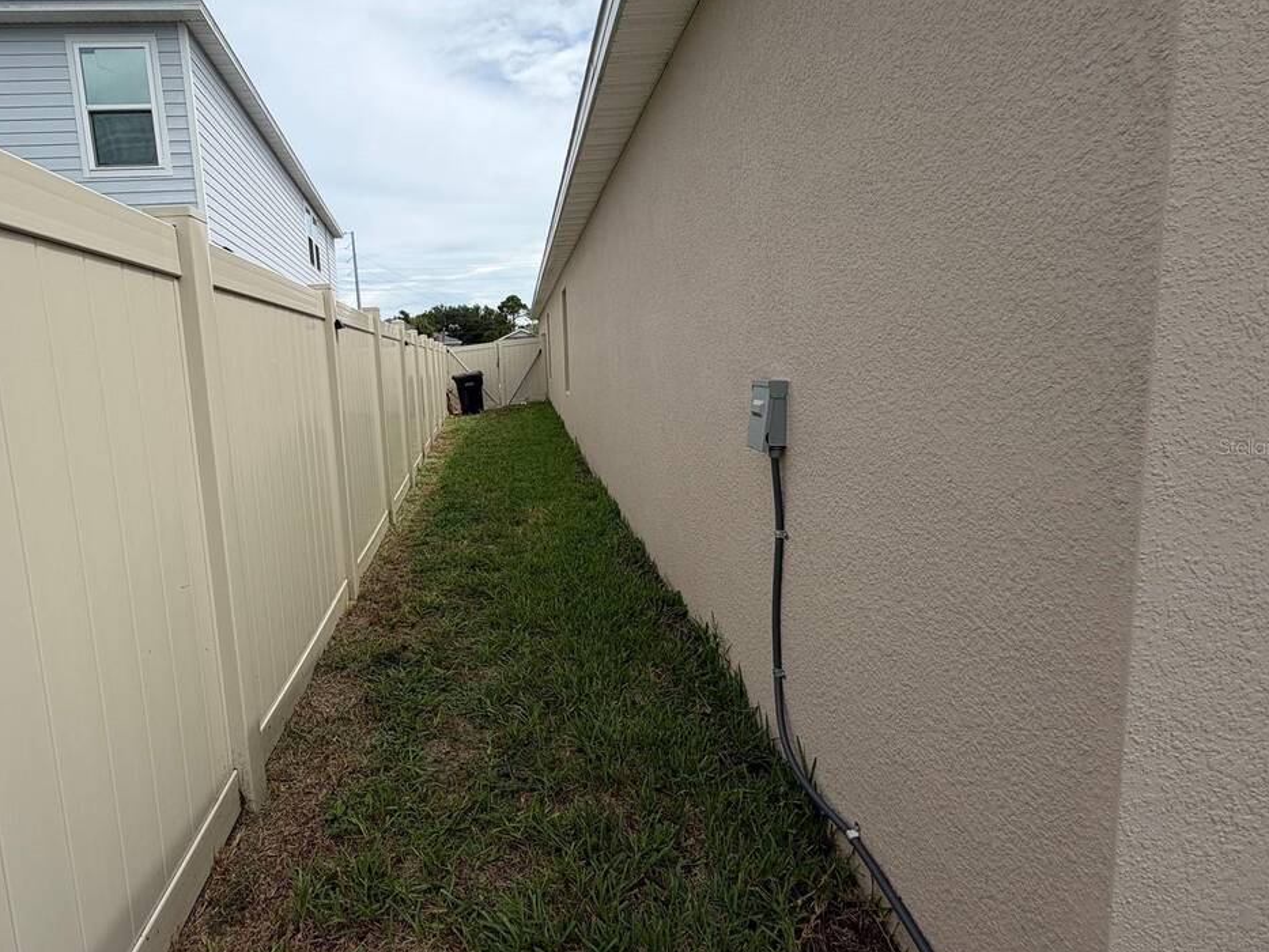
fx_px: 660
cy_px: 446
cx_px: 499
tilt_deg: -7.4
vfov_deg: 71.5
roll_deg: +4.4
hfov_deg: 86.5
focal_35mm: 18
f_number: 2.2
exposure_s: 1/1050
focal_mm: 2.22
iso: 20
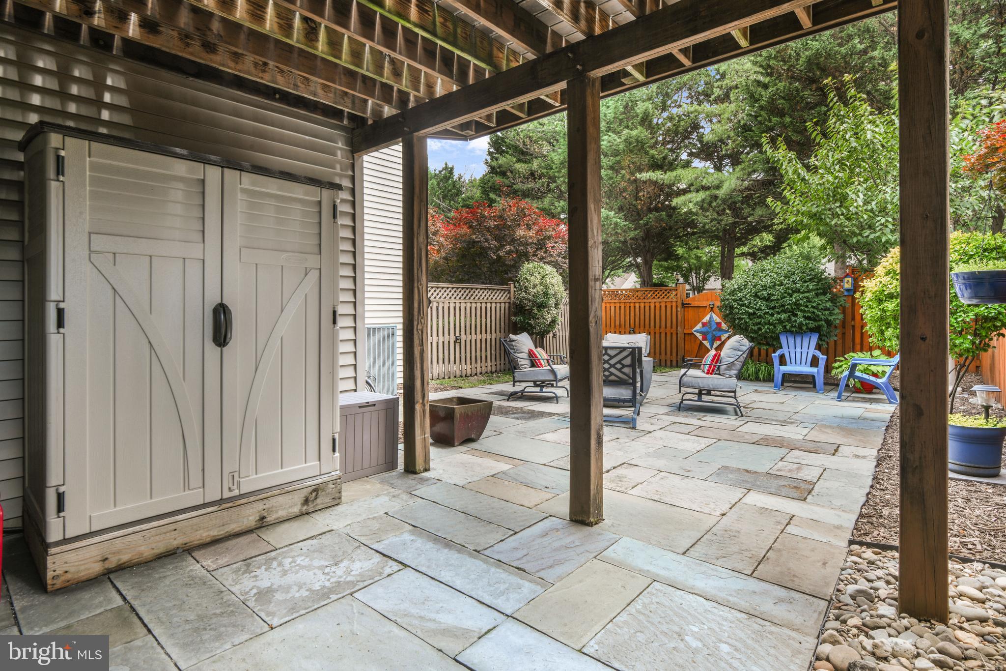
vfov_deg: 67.4
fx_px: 503
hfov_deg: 90.0
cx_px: 503
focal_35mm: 18
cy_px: 336
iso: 100
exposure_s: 1/3
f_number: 16
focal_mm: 18
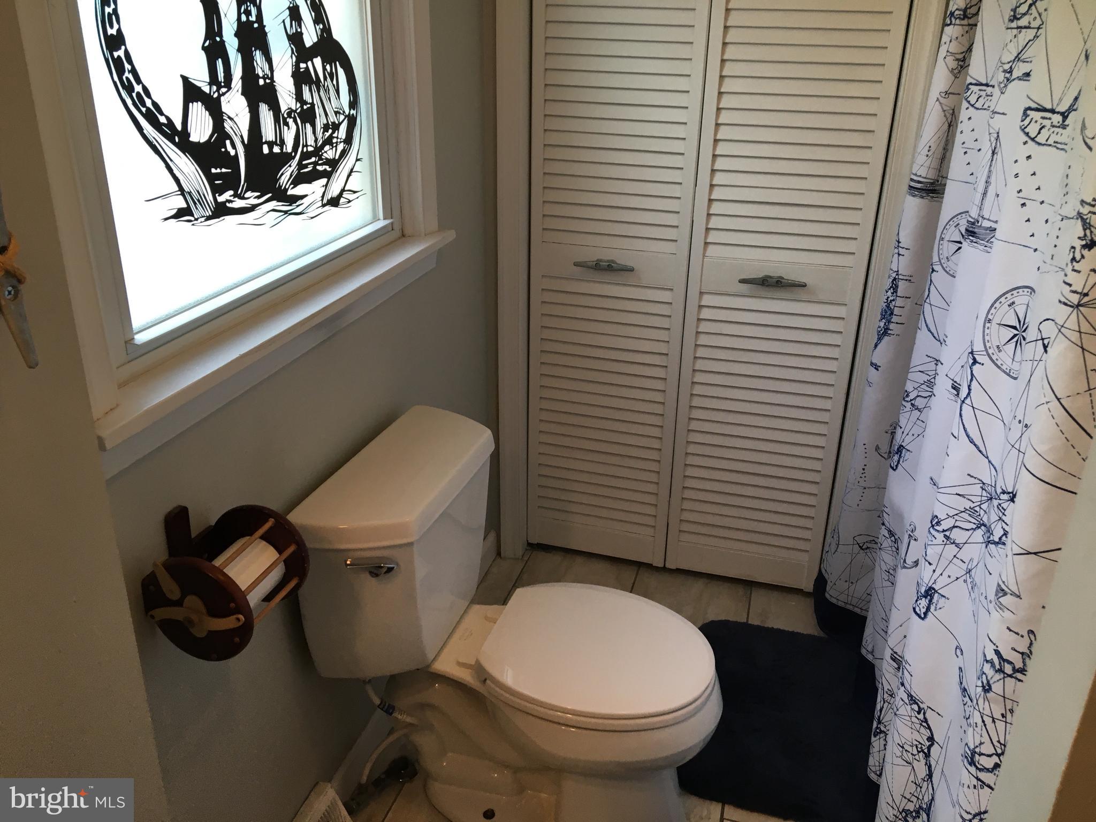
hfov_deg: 61.7
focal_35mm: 29
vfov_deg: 48.2
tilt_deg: -21.2
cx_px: 548
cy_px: 411
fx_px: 918
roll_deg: -1.0
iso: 25
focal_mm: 4.15
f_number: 2.2
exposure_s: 1/30
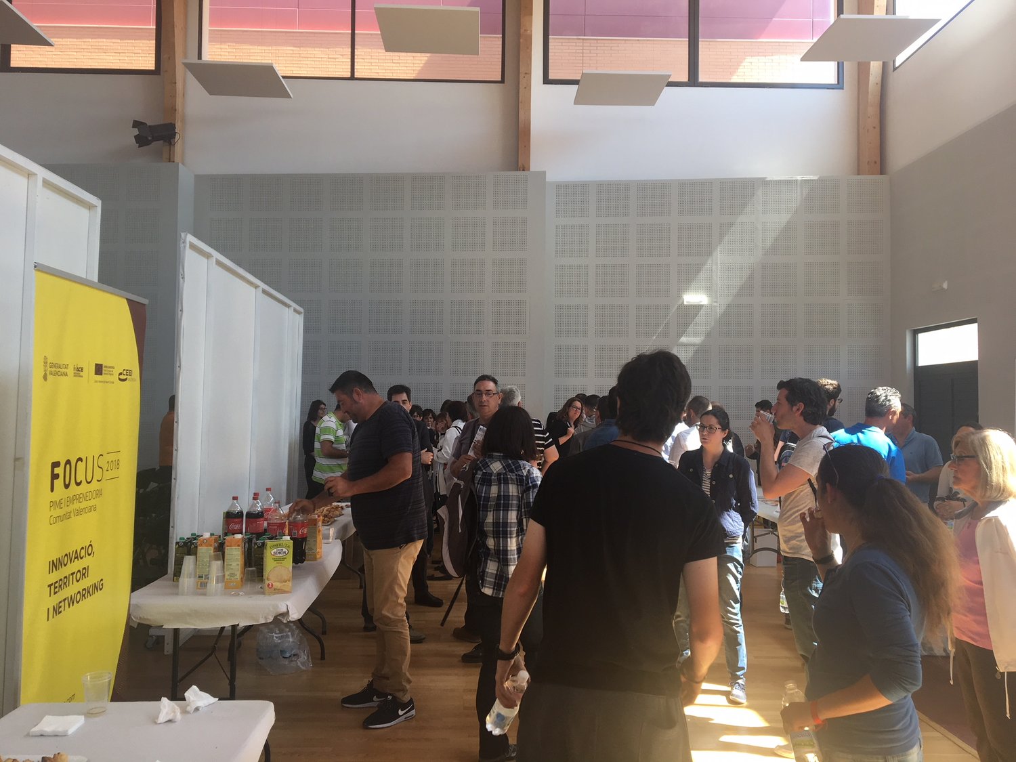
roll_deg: -0.2
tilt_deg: +3.4
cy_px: 381
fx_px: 851
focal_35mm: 29
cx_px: 508
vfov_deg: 48.2
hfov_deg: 61.7
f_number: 2.2
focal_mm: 4.15
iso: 25
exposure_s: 1/100
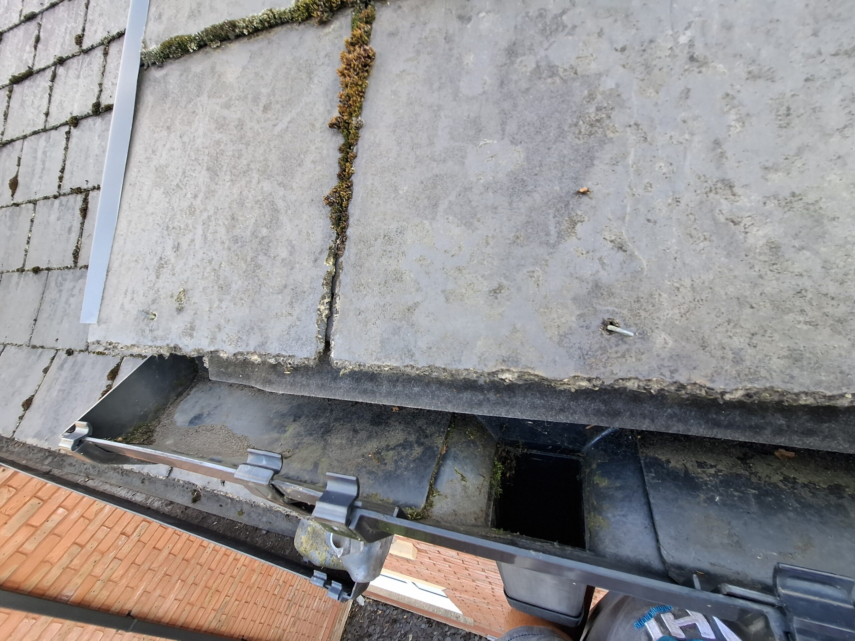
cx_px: 428
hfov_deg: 106.2
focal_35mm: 13
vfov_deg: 89.9
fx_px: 321
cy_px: 320
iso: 40
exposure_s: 1/50
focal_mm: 1.74
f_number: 2.2
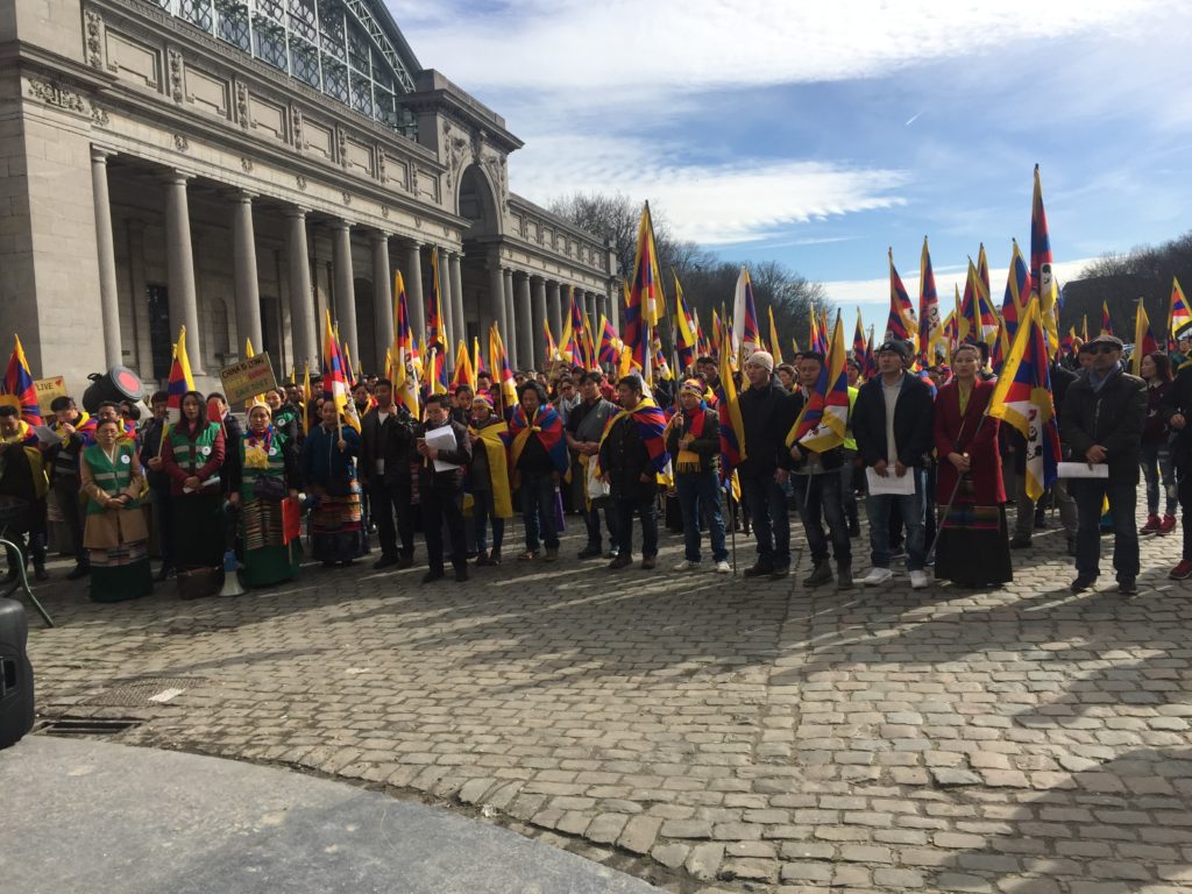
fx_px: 999
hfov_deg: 61.7
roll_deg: +2.1
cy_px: 447
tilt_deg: -4.6
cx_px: 596
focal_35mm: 29
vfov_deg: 48.2
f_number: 2.2
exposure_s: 1/2083
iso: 32
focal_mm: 4.15
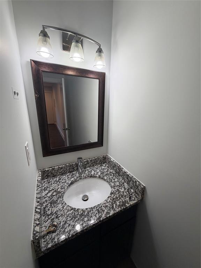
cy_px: 134
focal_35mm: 14
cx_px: 100
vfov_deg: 102.1
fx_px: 108
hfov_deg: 85.7
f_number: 2.2
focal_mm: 2.22
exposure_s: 1/120
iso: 100
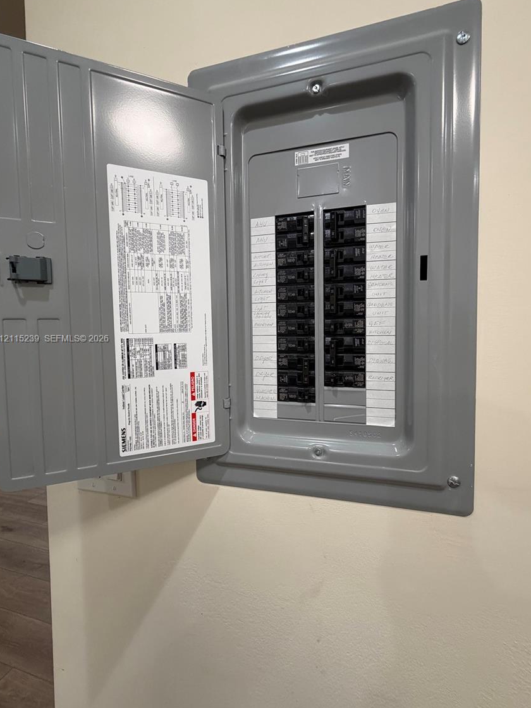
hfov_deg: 81.7
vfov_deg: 98.1
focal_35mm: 15
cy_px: 339
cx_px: 276
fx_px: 307
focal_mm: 2.22
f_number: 2.2
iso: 200
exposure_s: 1/120
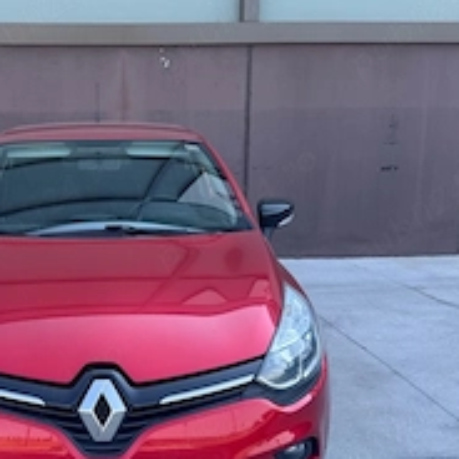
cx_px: 92
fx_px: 690
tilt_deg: -7.7
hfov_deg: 35.6
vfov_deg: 36.8
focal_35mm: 46
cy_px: 239
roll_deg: -0.3
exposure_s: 1/445
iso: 80
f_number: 1.78
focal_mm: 6.76
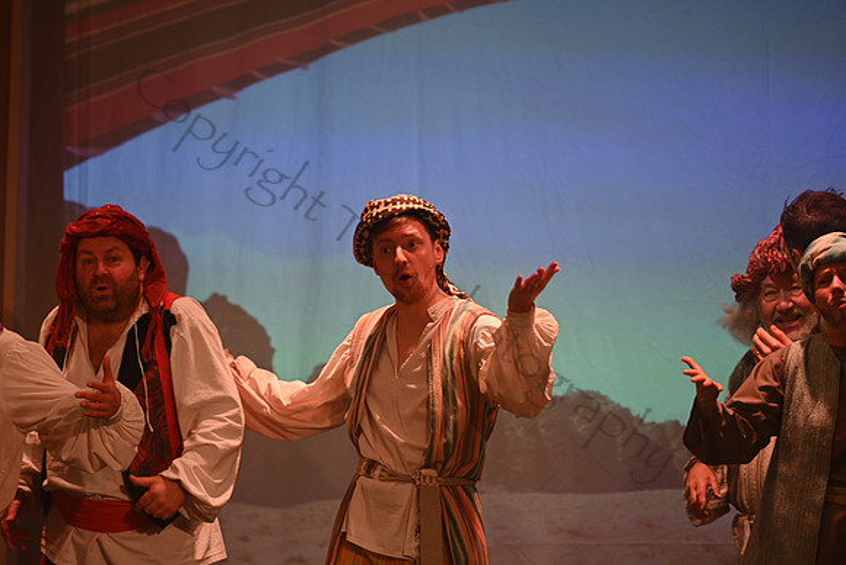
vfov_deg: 6.9
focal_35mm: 200
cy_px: 282
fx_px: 4701
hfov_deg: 10.3
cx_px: 423
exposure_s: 1/160
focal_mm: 200
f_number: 2.8
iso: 640
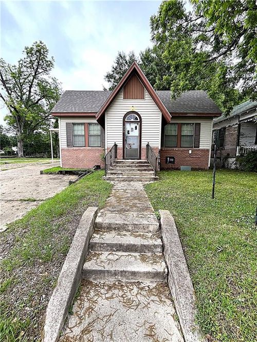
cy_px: 171
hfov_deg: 85.7
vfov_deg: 102.1
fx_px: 139
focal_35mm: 14
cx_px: 128
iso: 50
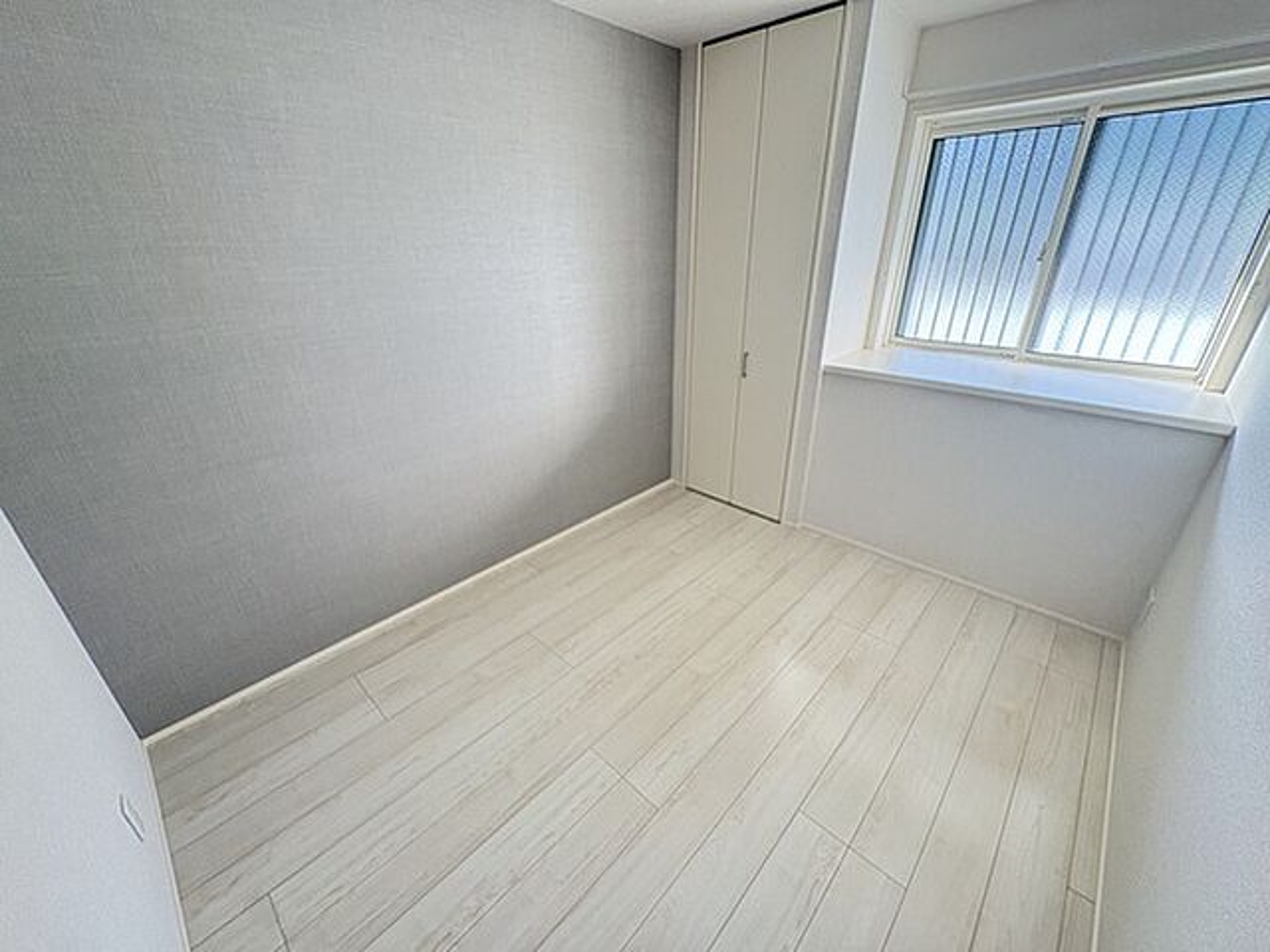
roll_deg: +1.5
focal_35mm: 14
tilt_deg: -24.3
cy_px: 476
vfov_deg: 85.7
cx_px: 635
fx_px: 514
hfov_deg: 102.1
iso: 200
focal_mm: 2.22
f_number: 2.2
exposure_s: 1/60
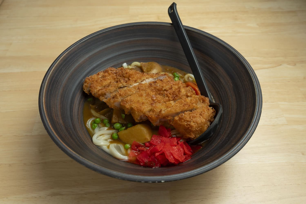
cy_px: 102
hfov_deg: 58.0
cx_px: 153
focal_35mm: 32
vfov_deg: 40.6
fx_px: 276
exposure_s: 1/100
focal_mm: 32.5
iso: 200
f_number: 9
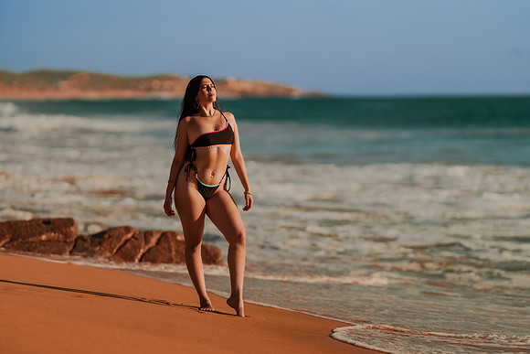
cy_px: 177
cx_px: 265
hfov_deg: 15.0
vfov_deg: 10.1
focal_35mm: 136
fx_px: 2010
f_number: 2
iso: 50
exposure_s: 1/8000
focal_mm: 135
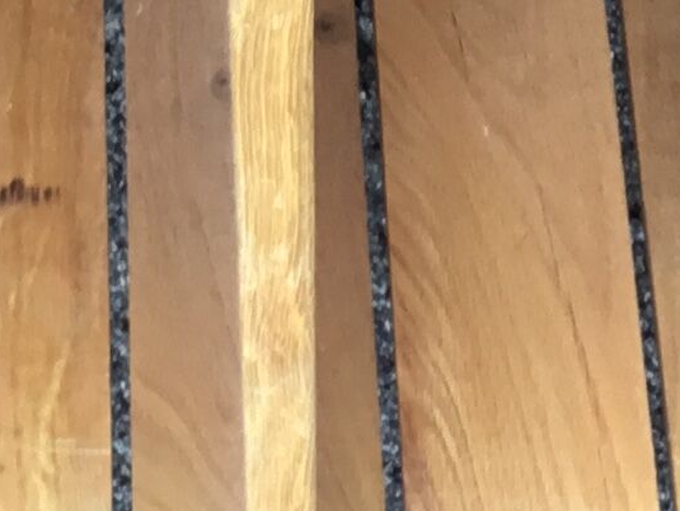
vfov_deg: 7.6
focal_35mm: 189
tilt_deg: -49.7
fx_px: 3715
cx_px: 229
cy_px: -376
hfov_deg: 10.4
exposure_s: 1/50
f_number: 2.4
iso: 25
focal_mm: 3.3
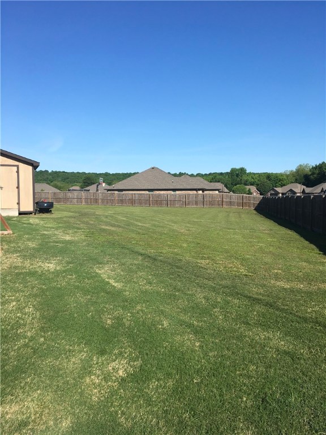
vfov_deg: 61.7
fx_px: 364
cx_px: 163
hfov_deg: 48.2
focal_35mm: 29
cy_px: 218
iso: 25
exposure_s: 1/1748
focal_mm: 4.15
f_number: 2.2
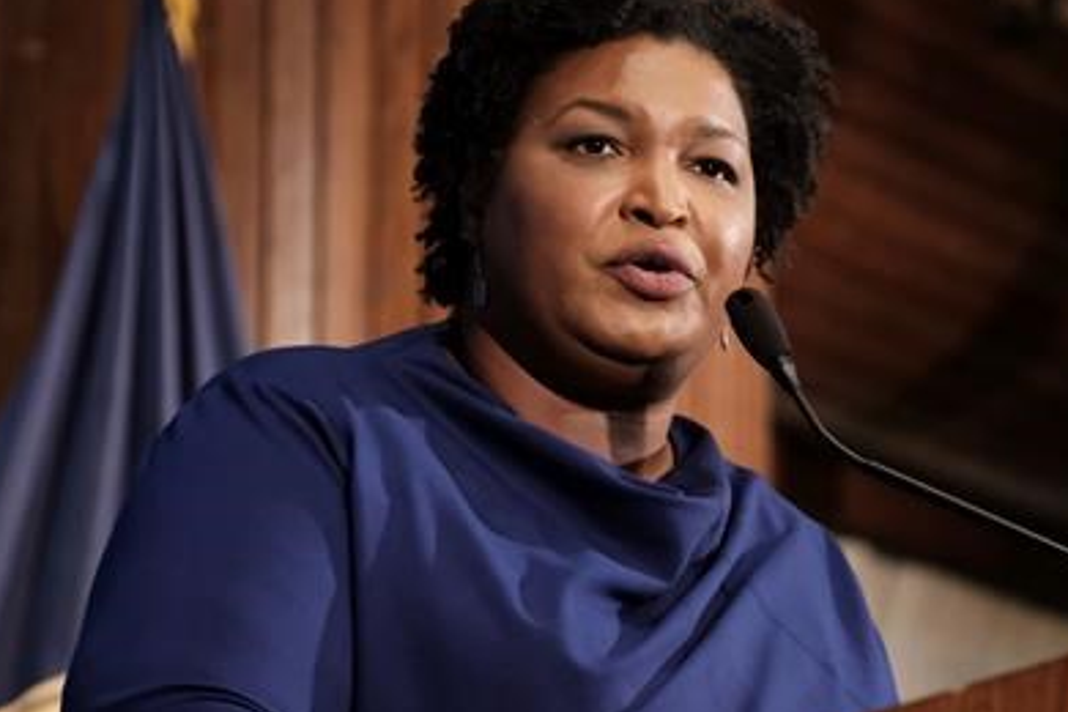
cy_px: 226
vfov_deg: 6.5
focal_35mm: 210
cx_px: 635
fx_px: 6230
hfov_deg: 9.8
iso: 3200
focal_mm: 83.8
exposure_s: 1/250
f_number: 2.8
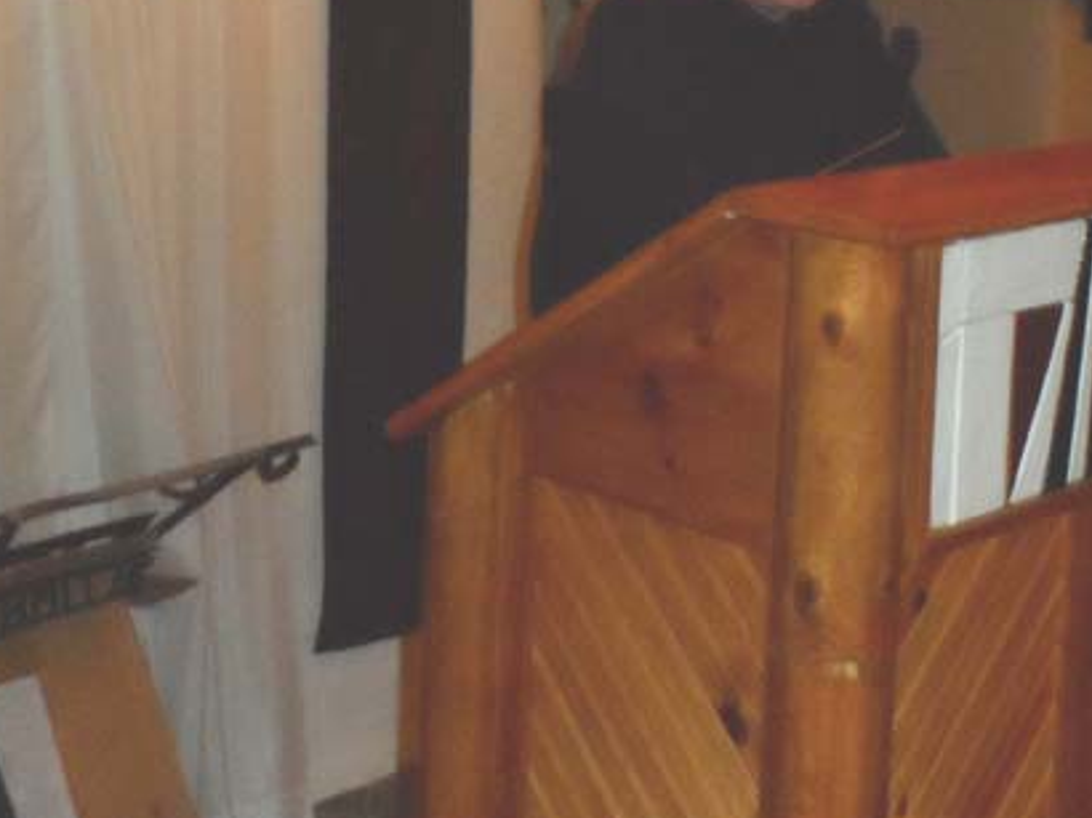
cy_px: 5
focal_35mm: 65
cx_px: 602
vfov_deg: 21.8
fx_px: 2049
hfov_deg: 29.8
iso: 640
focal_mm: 4.3
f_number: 7.3
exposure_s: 1/8
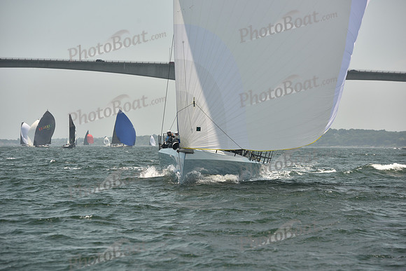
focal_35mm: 160
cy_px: 136
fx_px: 1805
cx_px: 203
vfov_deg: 8.6
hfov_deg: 12.8
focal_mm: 160
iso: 250
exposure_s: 1/640
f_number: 7.1
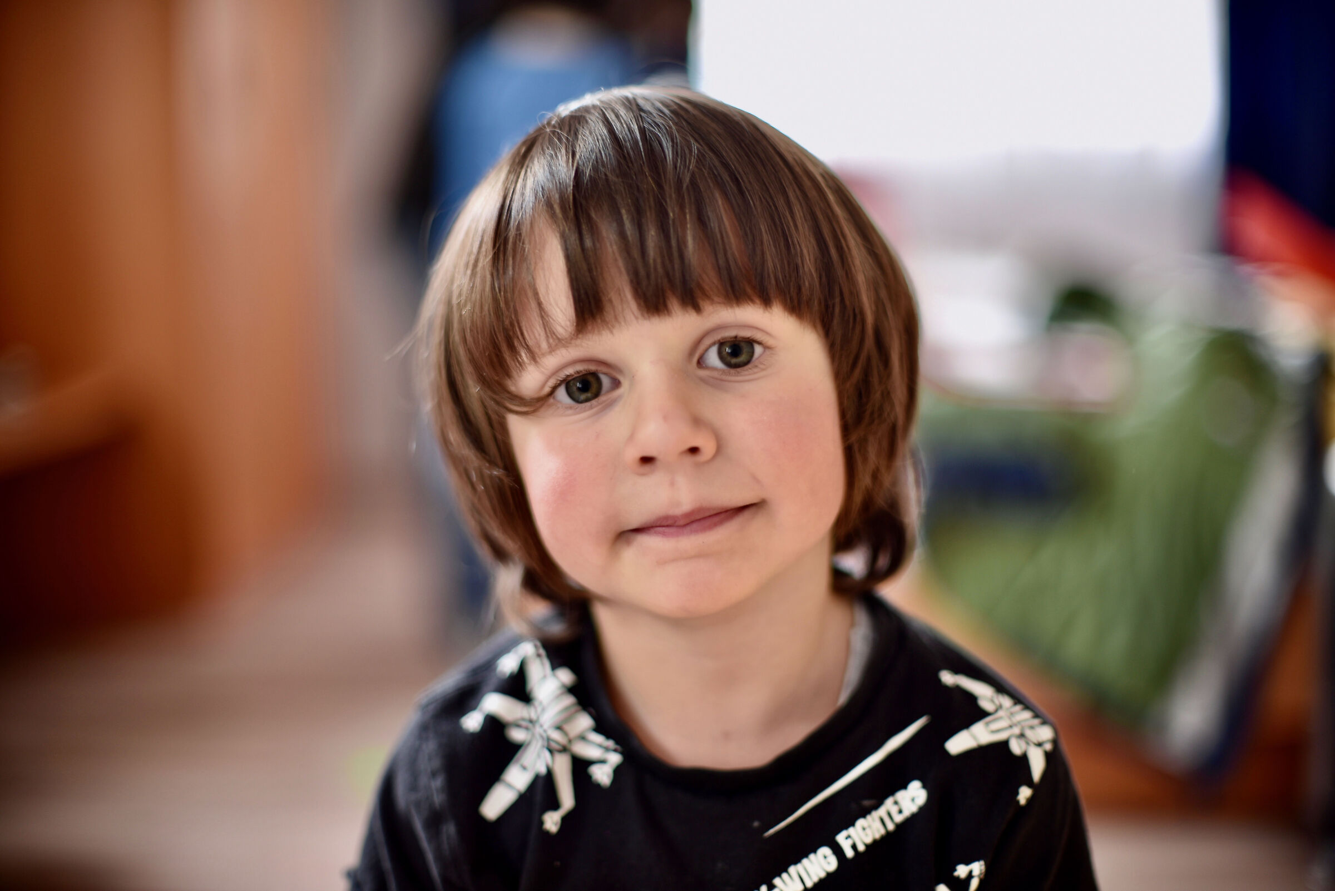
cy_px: 446
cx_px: 668
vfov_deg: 27.0
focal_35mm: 50
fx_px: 1855
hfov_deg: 39.6
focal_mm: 50
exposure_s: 1/90
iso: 100
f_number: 1.2
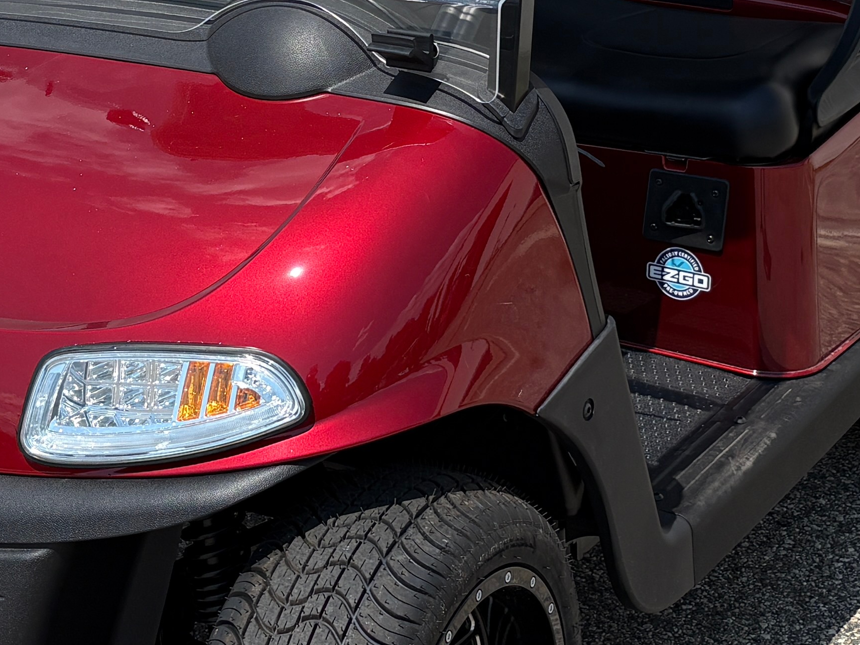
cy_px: 68
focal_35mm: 86
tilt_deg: -9.7
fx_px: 2136
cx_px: 470
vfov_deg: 16.9
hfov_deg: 22.8
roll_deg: -1.1
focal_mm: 5.96
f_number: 1.6
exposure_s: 1/4065
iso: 50
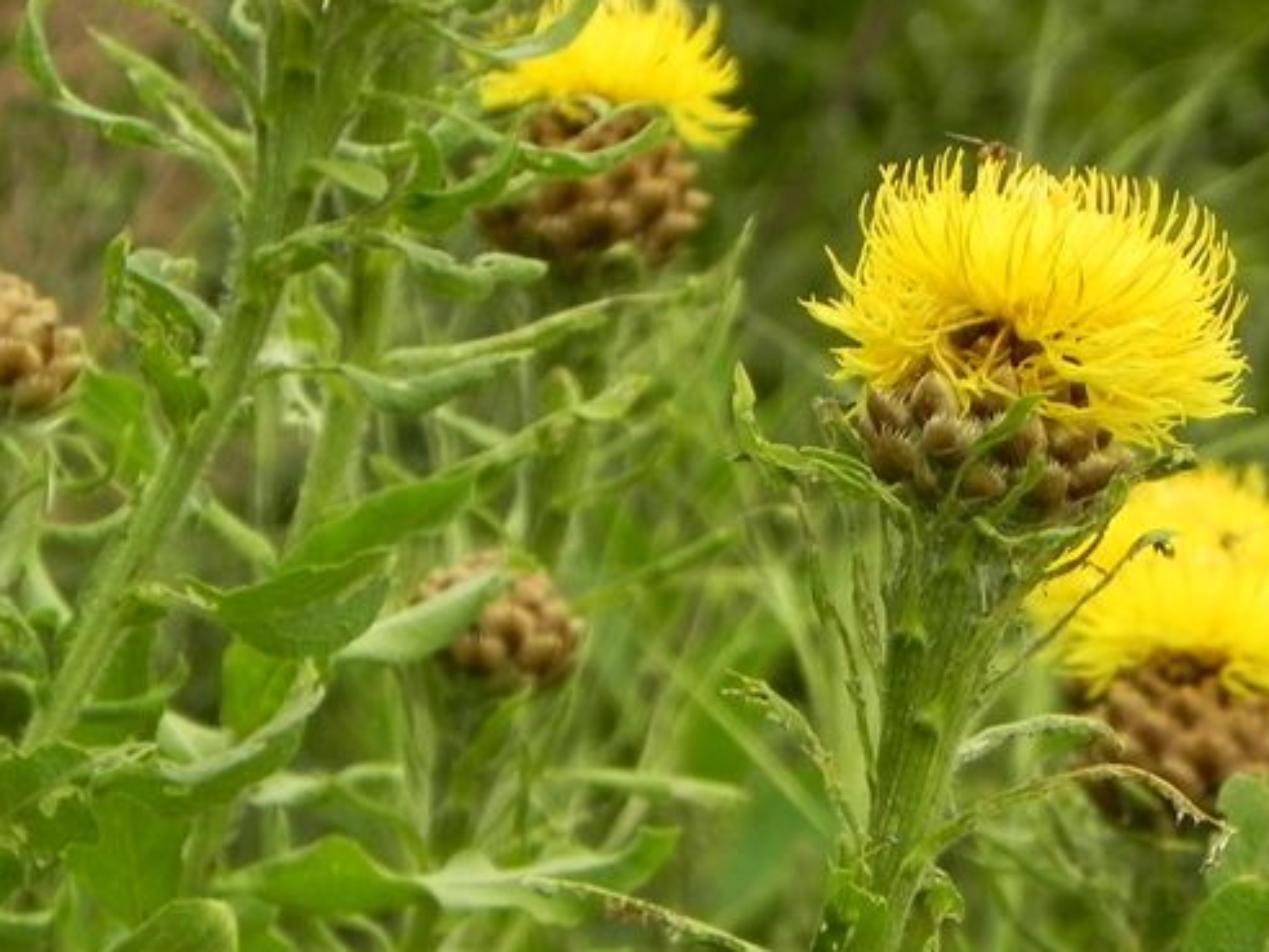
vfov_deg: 2.4
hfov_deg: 3.1
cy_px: 606
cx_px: 938
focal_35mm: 631
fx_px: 23132
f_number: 5
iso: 160
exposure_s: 1/125
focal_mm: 51.8
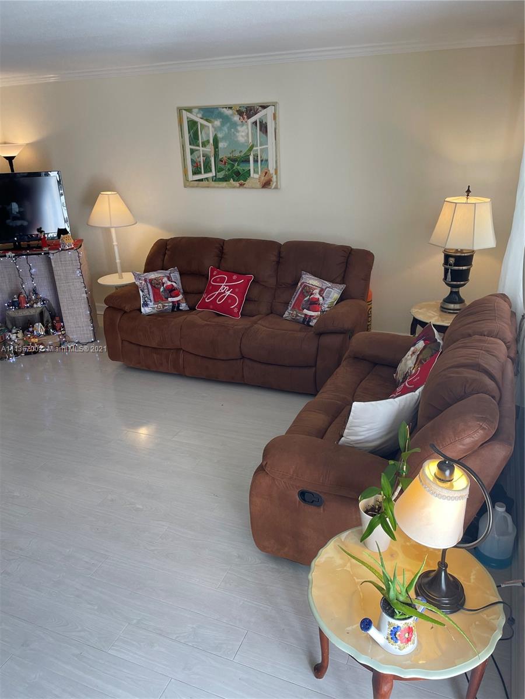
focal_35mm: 26
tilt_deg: -22.6
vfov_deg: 67.3
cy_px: 350
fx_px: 526
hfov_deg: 53.1
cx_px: 262
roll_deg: +3.1
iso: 40
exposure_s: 1/120
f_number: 1.6
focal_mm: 4.2
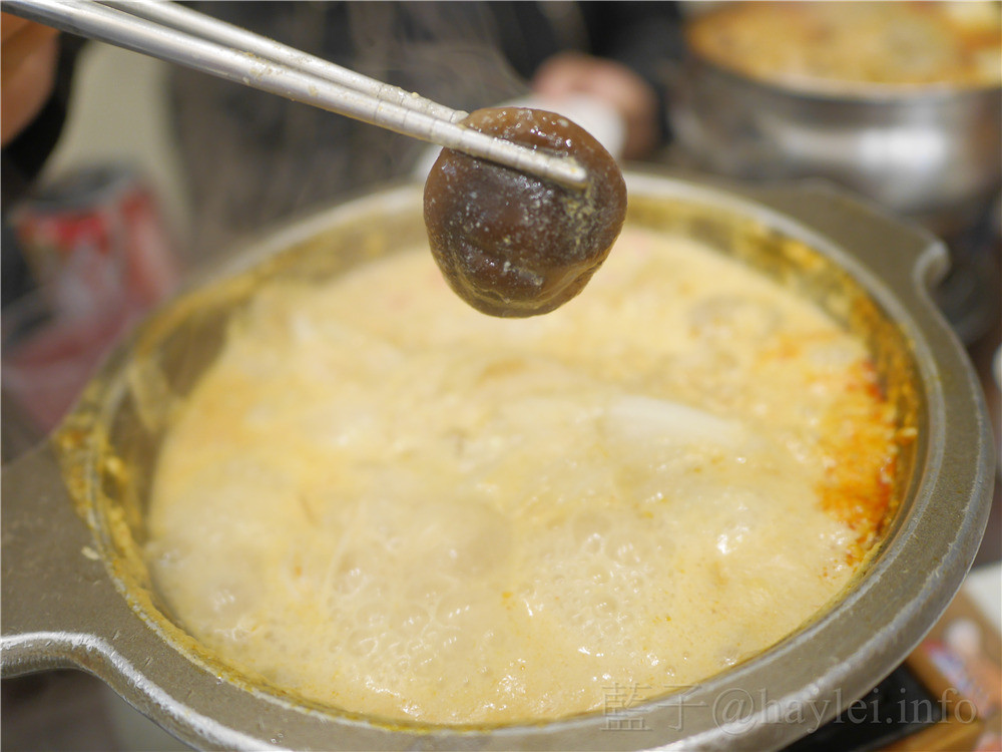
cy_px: 376
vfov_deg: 46.8
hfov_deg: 60.0
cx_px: 501
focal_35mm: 30
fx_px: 868
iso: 500
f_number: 1.7
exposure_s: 1/60
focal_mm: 15
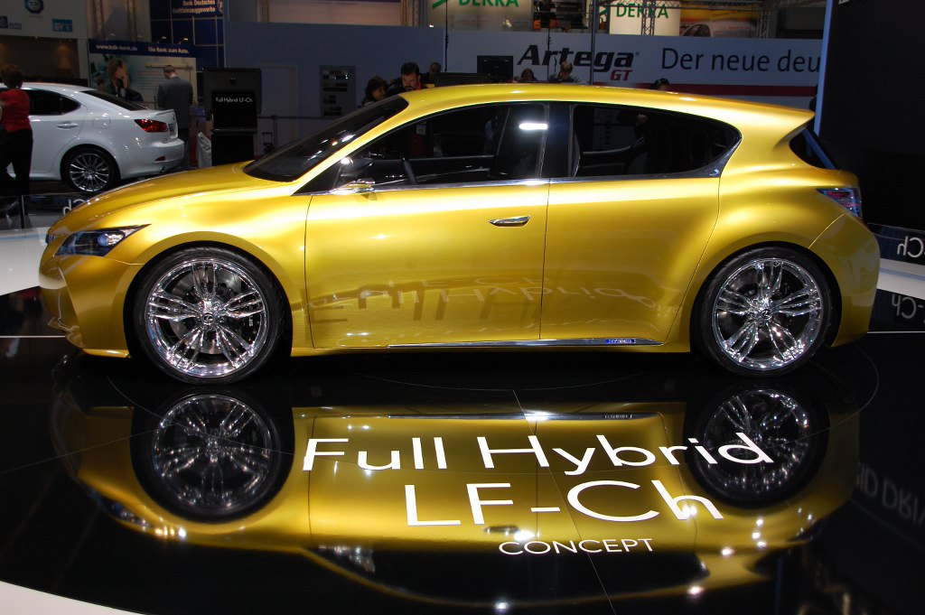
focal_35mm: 39
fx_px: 1001
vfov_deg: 34.2
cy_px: 308
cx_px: 462
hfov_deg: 49.6
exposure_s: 1/500
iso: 400
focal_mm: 26
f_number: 5.6
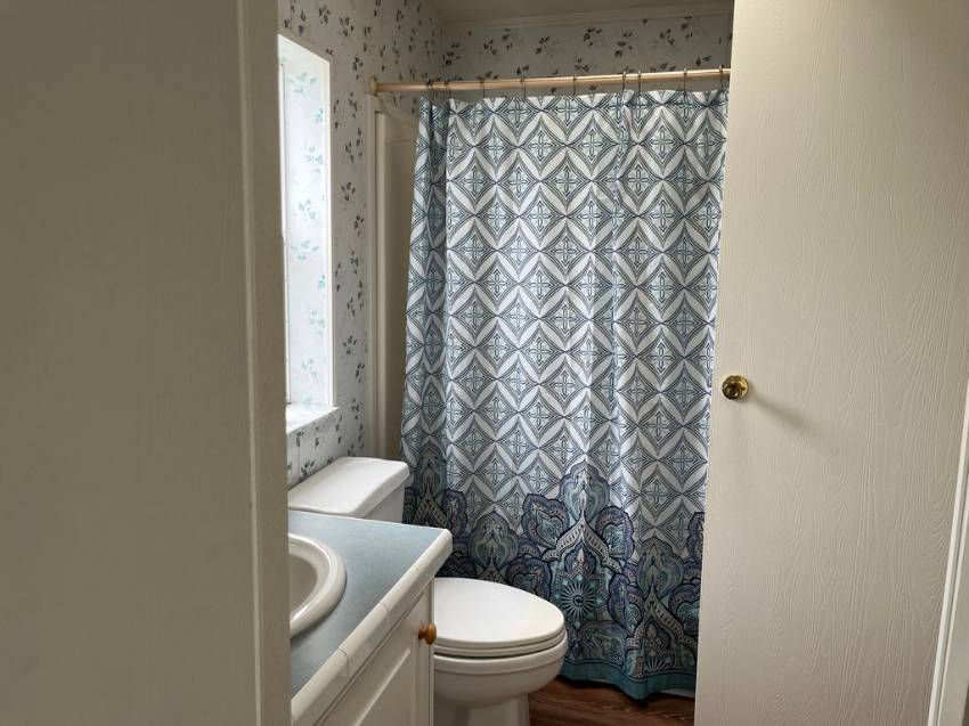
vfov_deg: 53.0
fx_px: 728
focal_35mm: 26
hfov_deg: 67.3
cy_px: 363
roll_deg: -0.9
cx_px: 484
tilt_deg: -9.0
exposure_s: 1/146
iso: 32
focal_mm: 5.1
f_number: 1.6
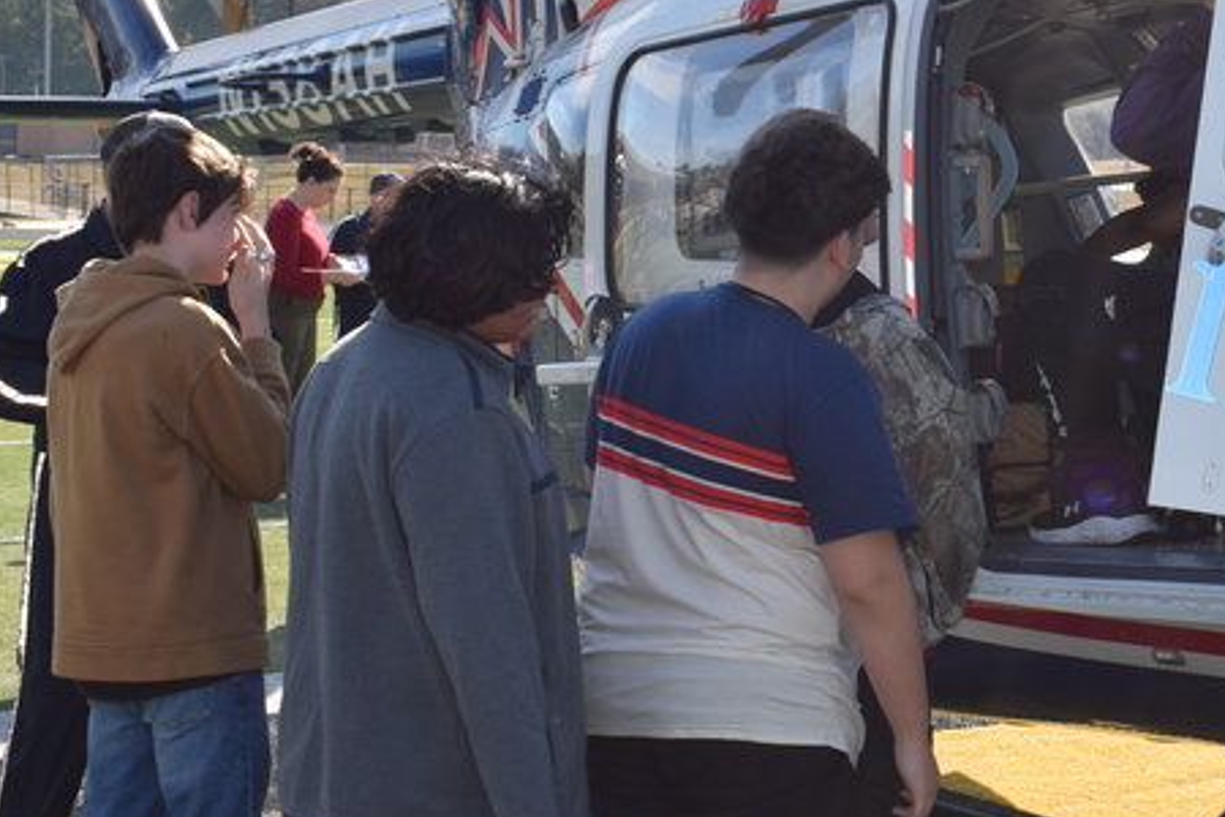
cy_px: 211
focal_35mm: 82
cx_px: 1154
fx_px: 2790
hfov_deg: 23.9
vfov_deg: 16.6
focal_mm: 24
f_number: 7.1
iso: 100
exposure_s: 1/200
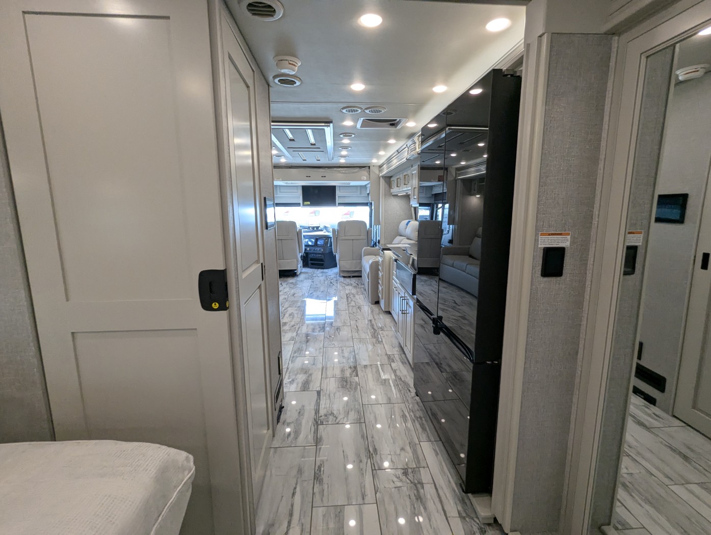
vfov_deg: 78.2
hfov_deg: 94.4
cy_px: 268
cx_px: 356
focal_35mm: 16
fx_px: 329
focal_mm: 2.35
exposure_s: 1/162
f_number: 2.2
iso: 215
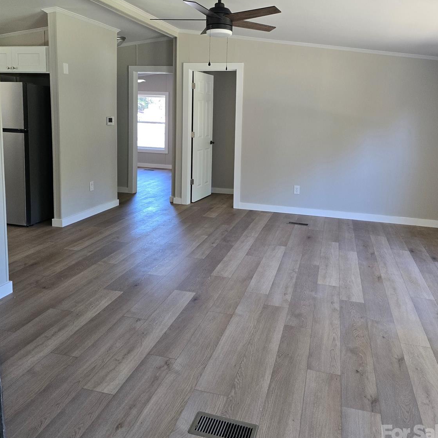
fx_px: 401
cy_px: 167
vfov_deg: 56.7
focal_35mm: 28
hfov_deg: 57.3
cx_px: 225
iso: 250
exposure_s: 1/120
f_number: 1.7
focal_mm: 6.3
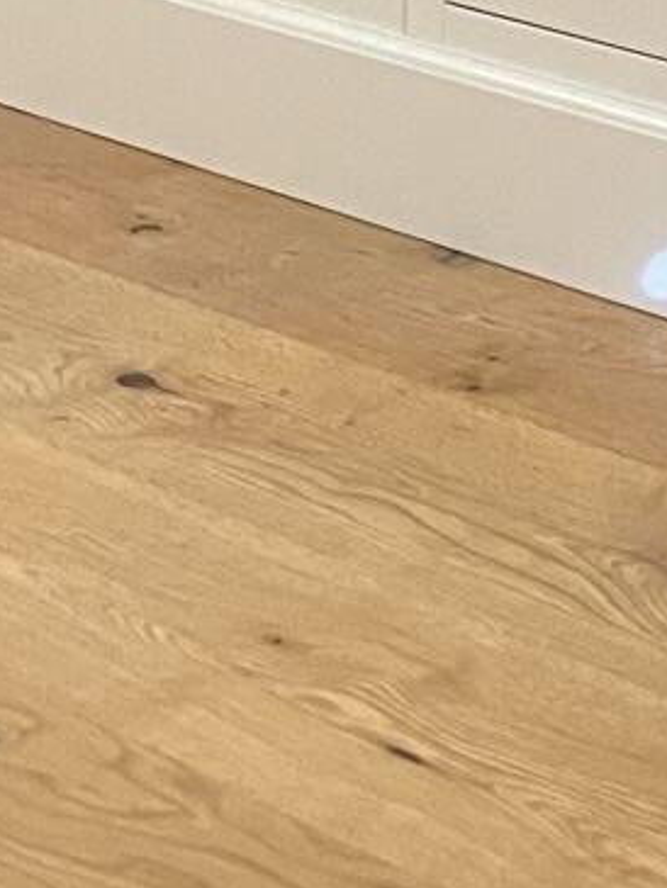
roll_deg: -0.7
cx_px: 1312
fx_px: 3749
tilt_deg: +0.6
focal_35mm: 146
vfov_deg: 11.7
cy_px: -1069
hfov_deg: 9.5
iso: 400
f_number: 1.6
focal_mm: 4.2
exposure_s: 1/57
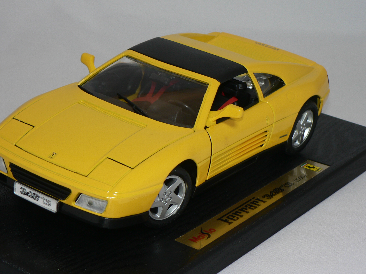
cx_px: 164
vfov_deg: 15.2
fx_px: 1026
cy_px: 116
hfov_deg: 20.2
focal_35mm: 97
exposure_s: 1/60
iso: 80
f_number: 3.2
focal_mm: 12.4
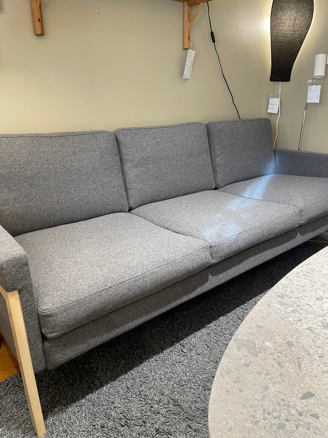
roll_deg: +0.8
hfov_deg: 53.1
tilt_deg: -20.7
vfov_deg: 67.3
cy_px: 219
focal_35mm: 26
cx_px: 164
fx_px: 328
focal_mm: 4.2
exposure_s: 1/50
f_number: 1.6
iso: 80
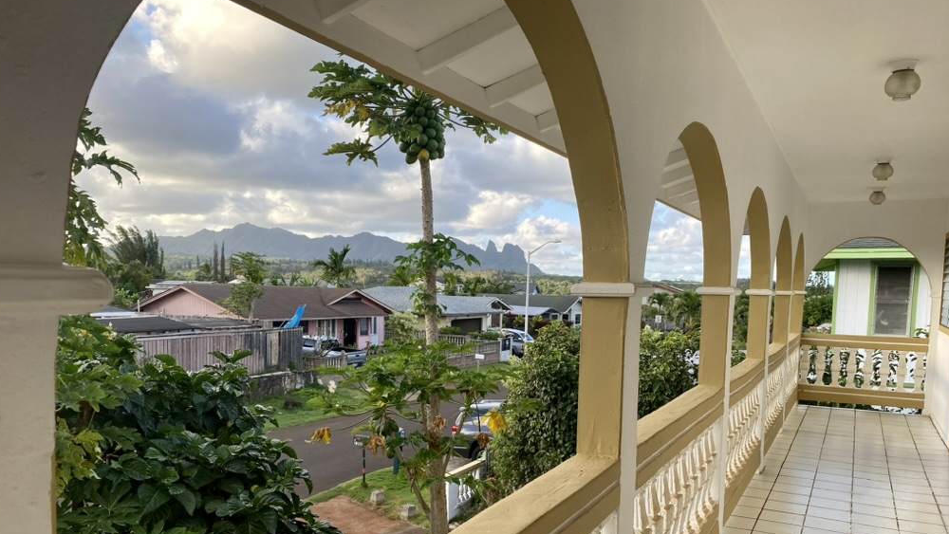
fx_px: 730
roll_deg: -0.4
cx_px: 472
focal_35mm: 29
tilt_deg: -5.6
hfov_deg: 66.1
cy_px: 350
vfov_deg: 39.8
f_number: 1.8
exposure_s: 1/508
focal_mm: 4.25
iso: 32
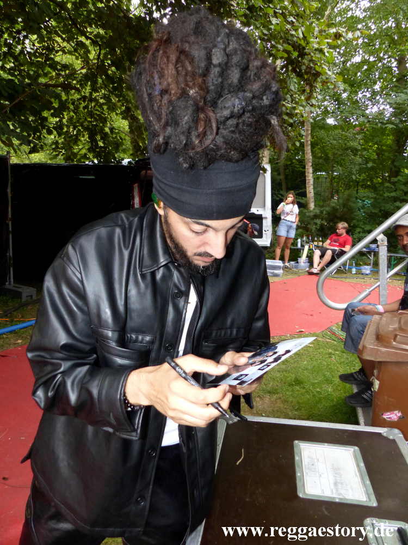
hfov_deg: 54.9
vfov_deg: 69.4
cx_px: 204
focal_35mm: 25
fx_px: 393
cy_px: 272
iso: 400
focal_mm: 4.5
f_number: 2.8
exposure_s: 1/125
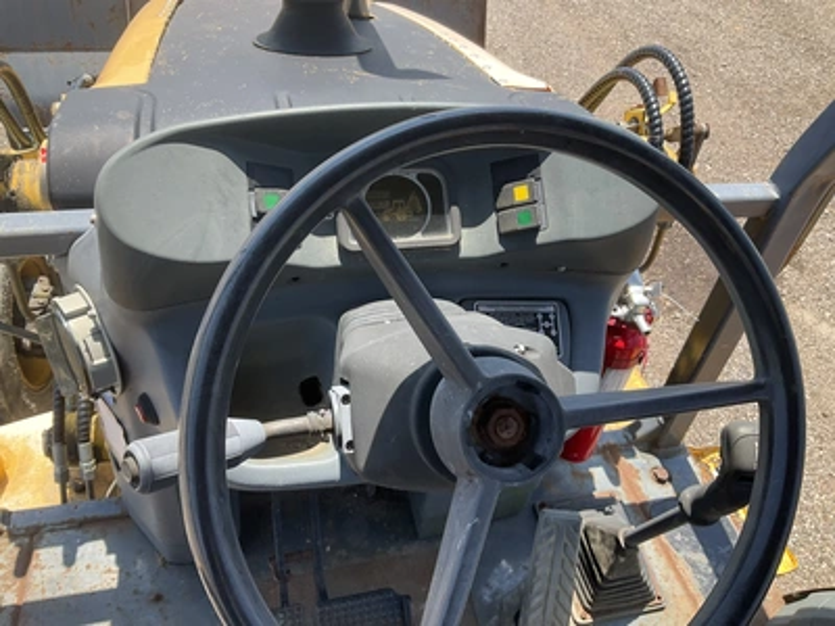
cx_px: 418
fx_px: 700
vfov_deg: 48.2
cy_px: 313
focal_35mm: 29
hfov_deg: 61.7
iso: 25
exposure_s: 1/428
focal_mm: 3
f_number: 1.8
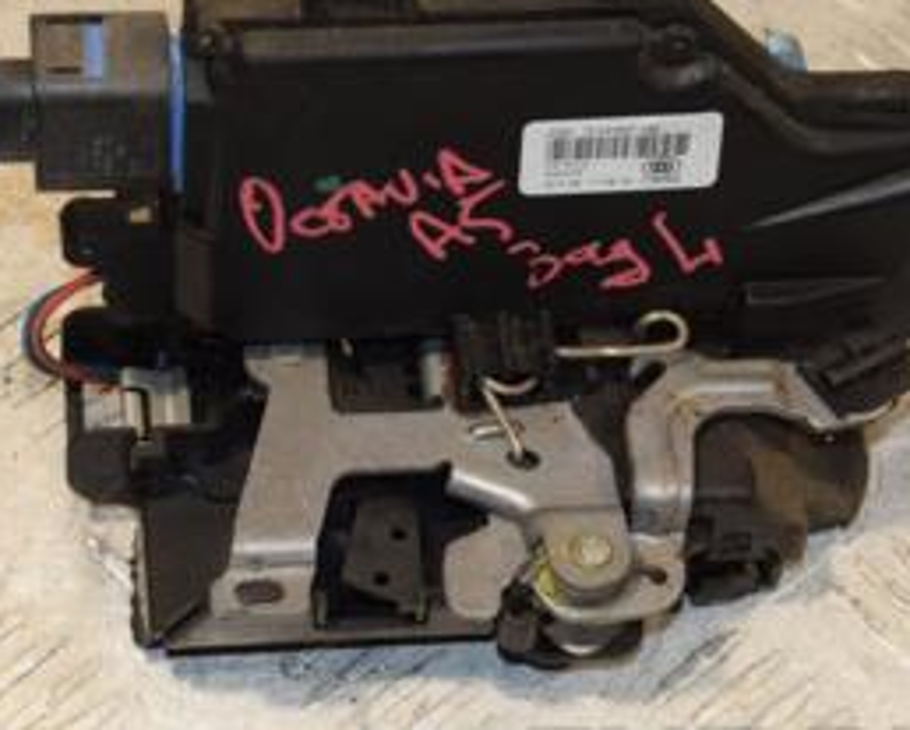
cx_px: 455
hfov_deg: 12.3
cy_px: 310
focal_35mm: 157
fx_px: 4233
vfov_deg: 9.9
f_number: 7.1
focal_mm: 48
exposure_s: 1/200
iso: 800
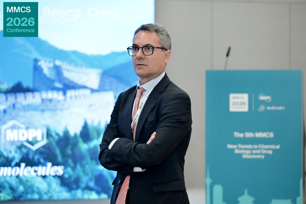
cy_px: 102
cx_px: 153
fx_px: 1020
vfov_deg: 11.4
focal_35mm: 120
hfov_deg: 17.1
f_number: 4
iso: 2000
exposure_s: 1/125
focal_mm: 120
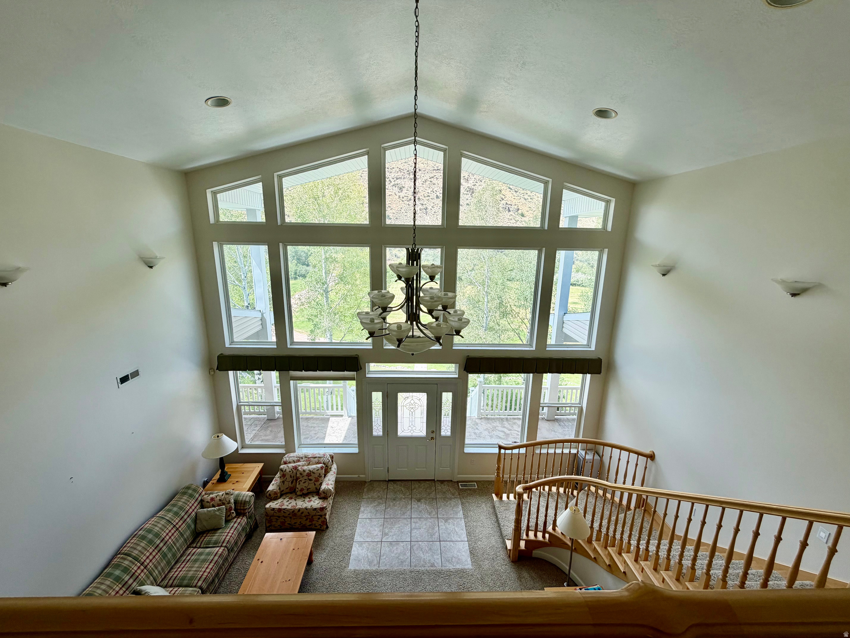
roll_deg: -0.9
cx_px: 425
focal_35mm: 14
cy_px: 319
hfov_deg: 102.1
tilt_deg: -13.6
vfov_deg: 85.7
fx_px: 344
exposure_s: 1/270
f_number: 2.2
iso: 50
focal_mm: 2.22
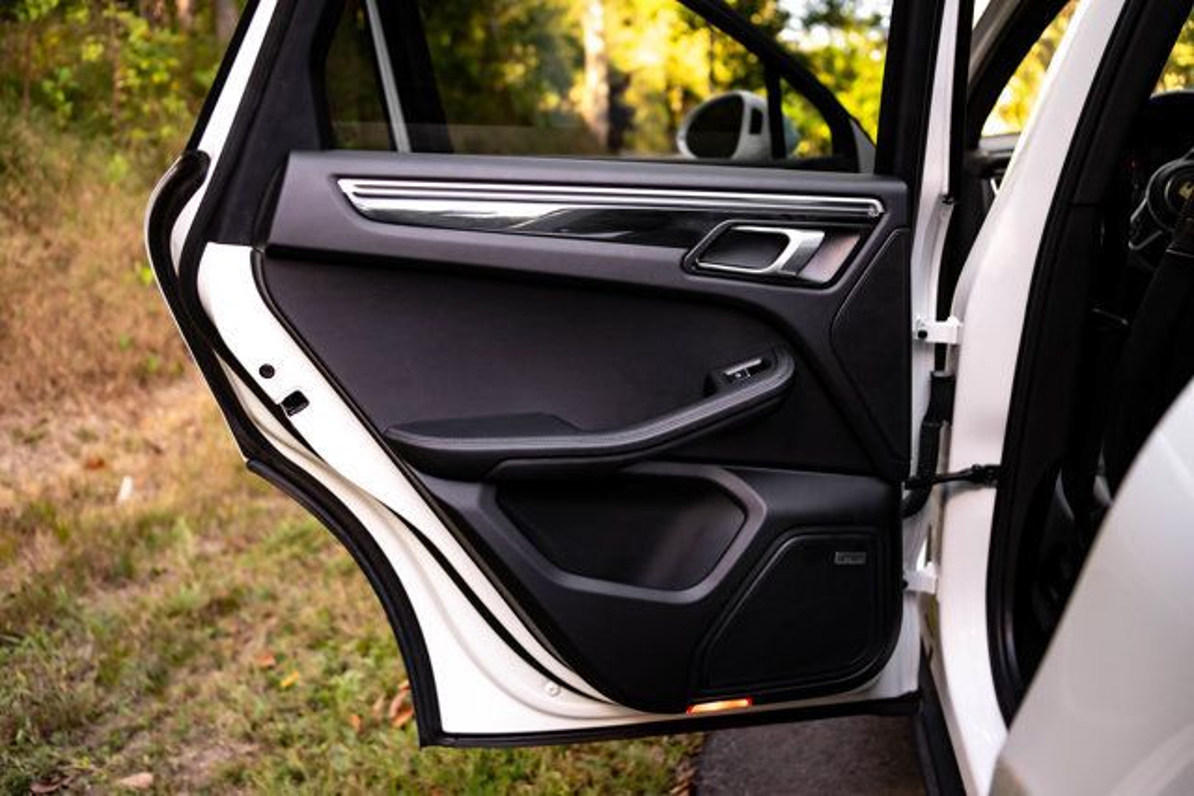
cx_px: 597
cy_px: 398
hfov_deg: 55.8
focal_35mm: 34
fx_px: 1128
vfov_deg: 38.9
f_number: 2.8
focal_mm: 34
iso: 640
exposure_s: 1/200
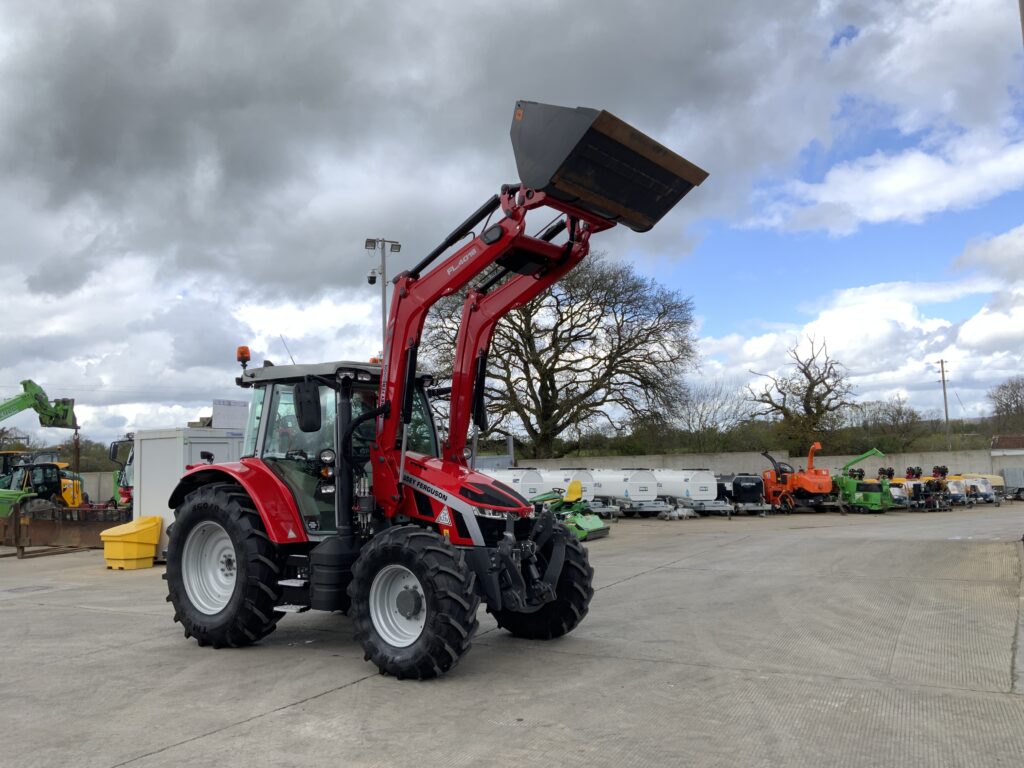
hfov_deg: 61.7
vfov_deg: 48.2
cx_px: 512
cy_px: 384
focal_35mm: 29
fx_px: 858
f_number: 1.8
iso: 16
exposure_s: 1/251
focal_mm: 3
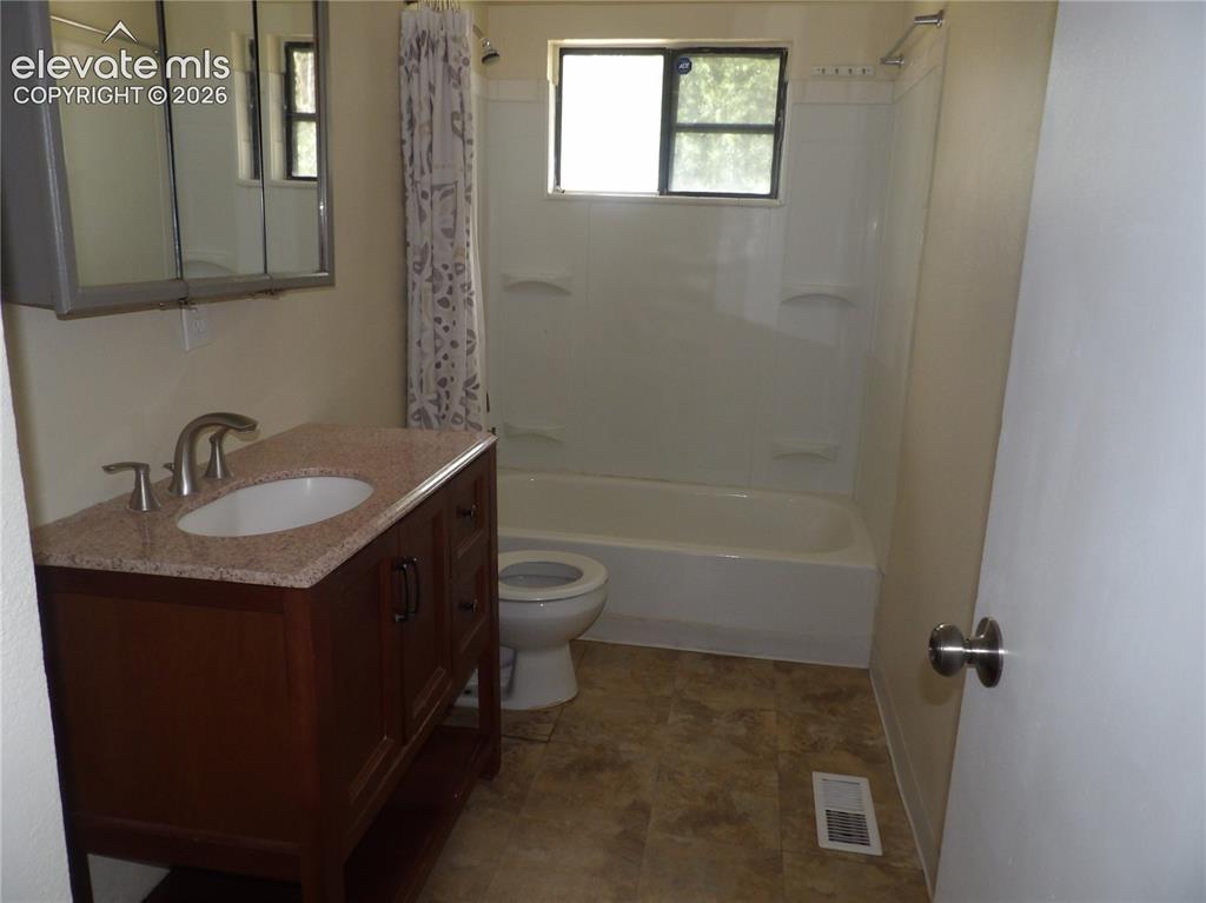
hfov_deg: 71.6
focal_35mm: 24
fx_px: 836
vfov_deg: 56.8
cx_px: 603
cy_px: 452
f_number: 3.2
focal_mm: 4.3
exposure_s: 1/33
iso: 200
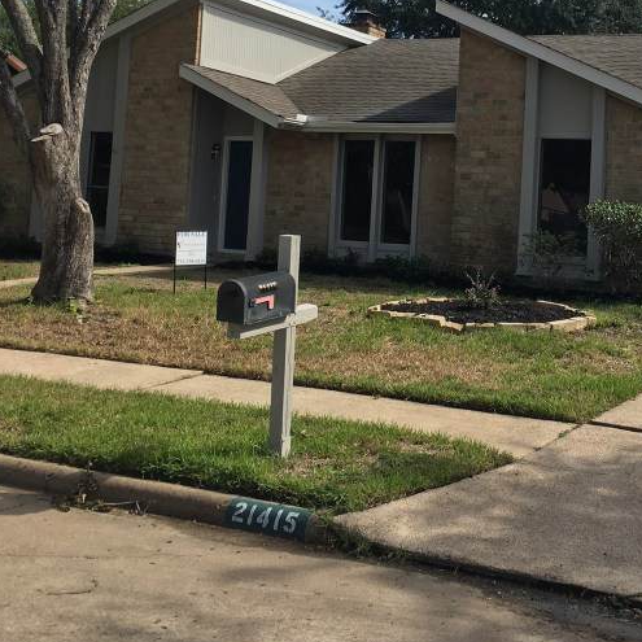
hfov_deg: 31.8
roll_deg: -2.8
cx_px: 450
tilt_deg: +5.2
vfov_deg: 31.6
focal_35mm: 53
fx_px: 1112
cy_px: 162
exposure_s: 1/1183
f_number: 2.2
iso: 25
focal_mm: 4.15
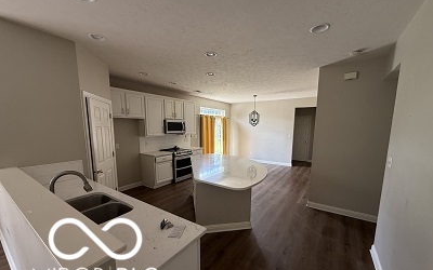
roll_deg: -0.7
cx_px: 218
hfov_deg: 101.5
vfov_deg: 74.5
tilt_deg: -7.2
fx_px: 177
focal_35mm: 15
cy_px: 151
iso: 160
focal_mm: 2.22
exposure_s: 1/99
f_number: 2.2
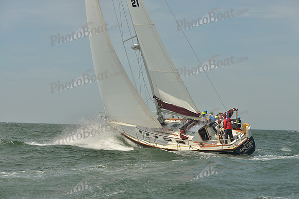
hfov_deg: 28.8
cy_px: 100
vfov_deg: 19.5
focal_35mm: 70
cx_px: 150
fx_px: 581
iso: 200
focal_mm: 70
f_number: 8
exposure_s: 1/1250
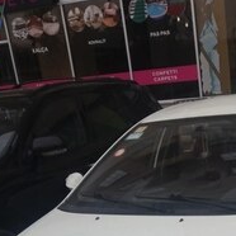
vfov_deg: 23.6
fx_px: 509
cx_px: 218
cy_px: 289
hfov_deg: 25.2
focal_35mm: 66
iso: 64
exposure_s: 1/446
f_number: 1.9
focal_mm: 3.7
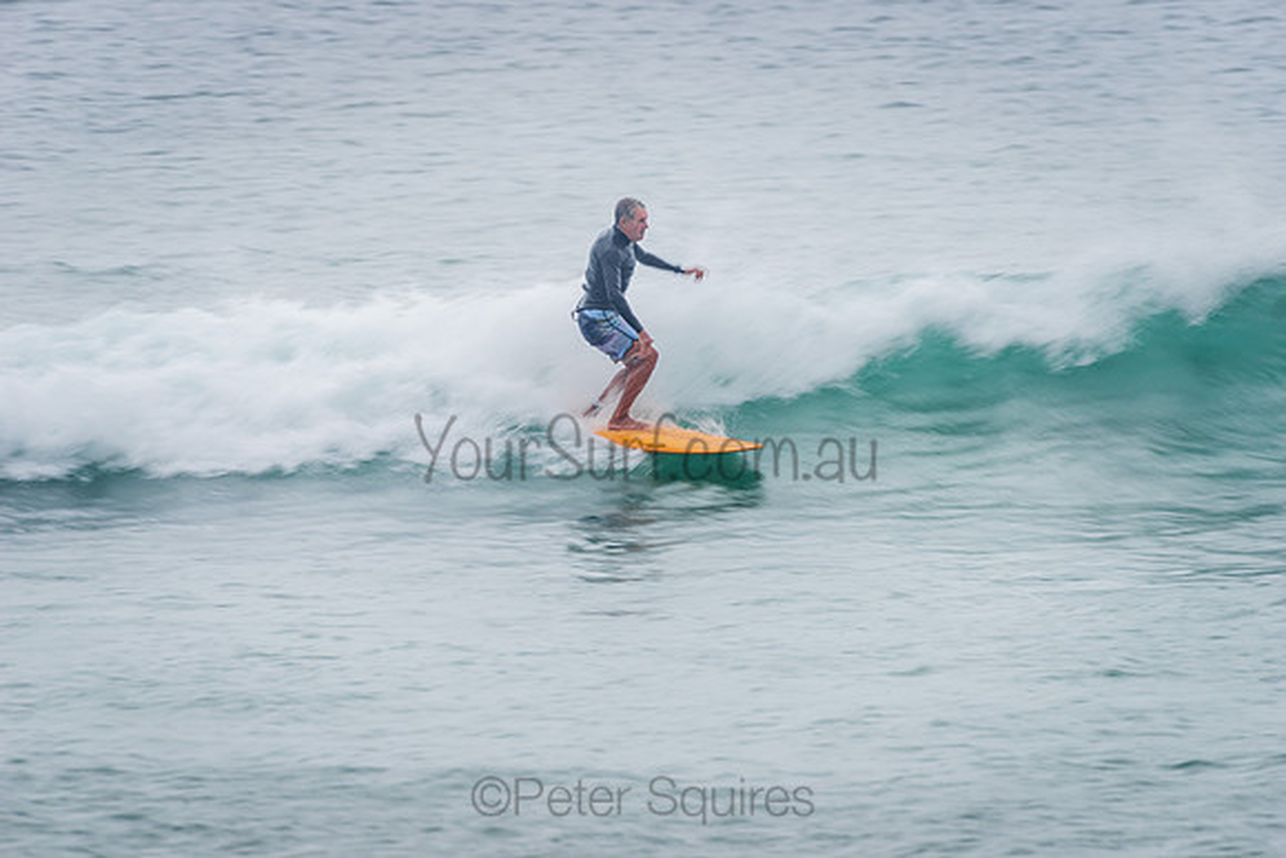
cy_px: 429
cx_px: 643
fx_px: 17864
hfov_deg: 4.1
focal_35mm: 500
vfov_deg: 2.8
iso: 64
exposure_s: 1/30
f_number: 7.1
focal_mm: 500
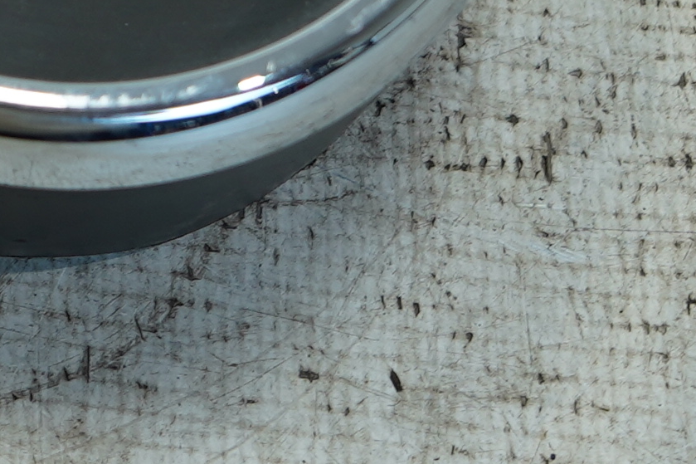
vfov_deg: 6.8
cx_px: -805
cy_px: -397
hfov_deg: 9.6
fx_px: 3808
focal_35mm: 197
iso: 160
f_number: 4
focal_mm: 28
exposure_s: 1/60
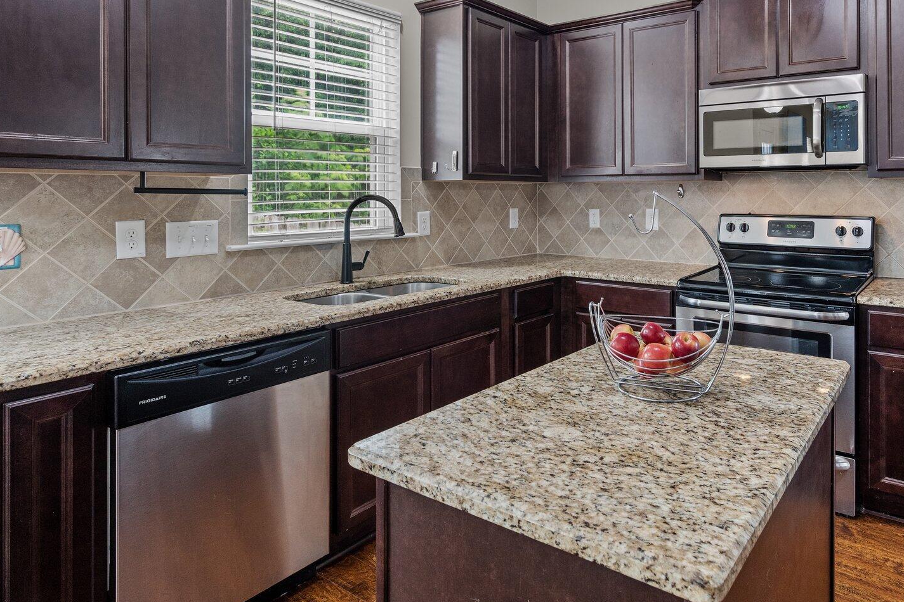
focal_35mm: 23
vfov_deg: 54.0
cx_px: 565
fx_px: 578
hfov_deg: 74.8
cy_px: 199
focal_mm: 16
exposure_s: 1
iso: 400
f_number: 8
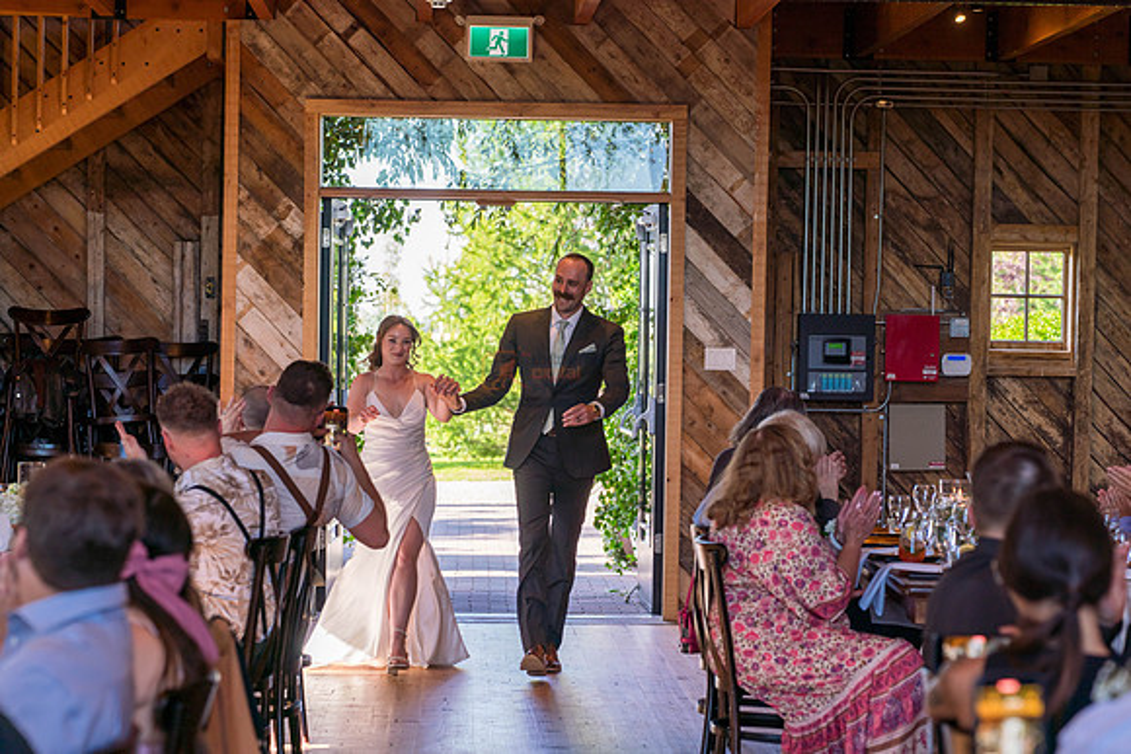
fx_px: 2734
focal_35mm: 87
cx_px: 566
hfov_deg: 23.4
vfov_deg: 15.7
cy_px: 377
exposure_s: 1/250
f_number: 4
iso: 400
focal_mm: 87
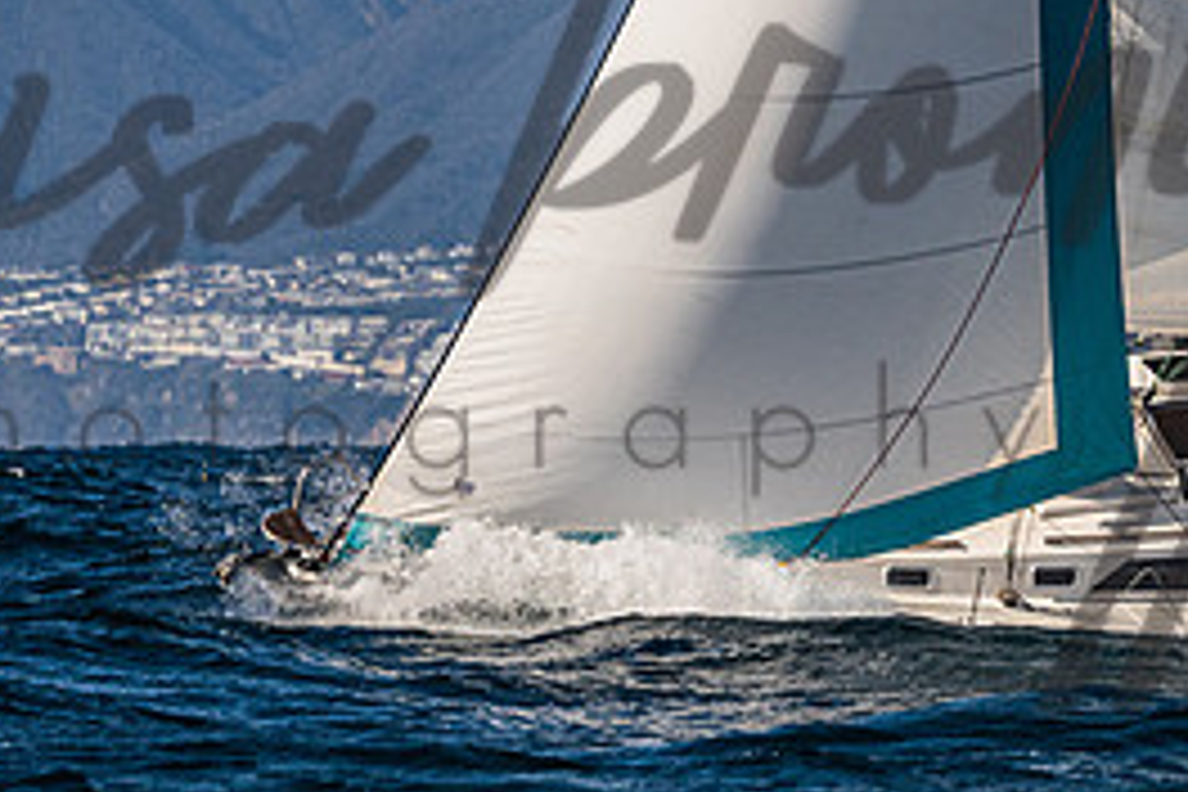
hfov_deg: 2.6
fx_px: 26233
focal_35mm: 795
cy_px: 336
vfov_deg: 1.7
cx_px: 1222
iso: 400
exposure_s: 1/5000
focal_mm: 270
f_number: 6.3
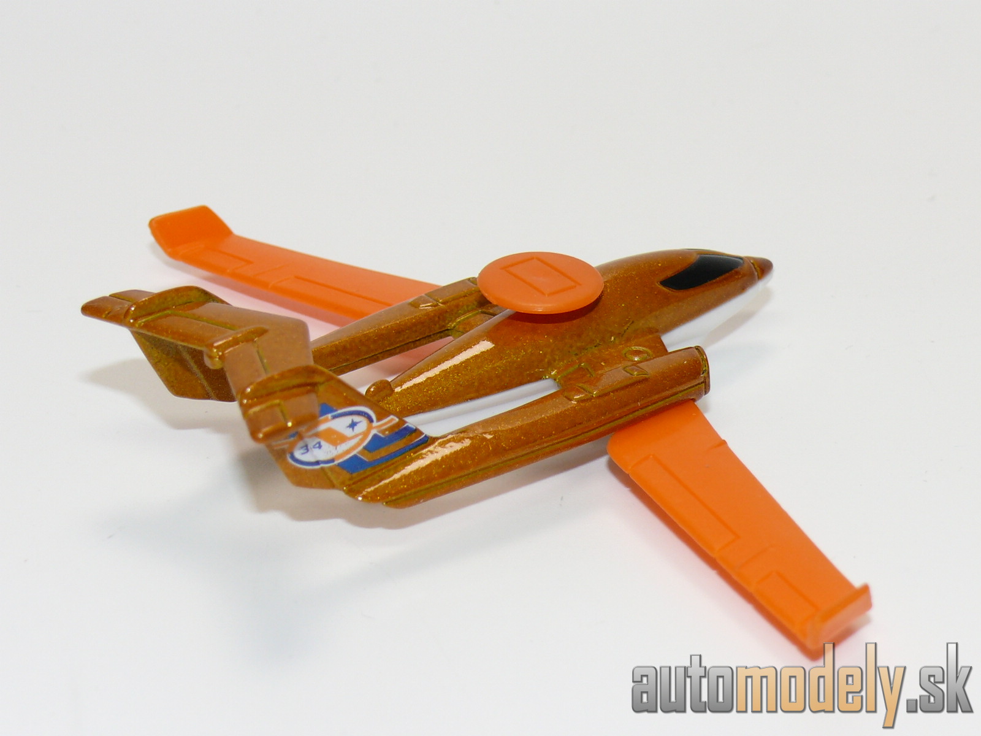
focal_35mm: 102
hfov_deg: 19.3
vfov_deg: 14.5
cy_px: 368
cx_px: 490
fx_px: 2891
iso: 100
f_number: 4
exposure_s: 1/30
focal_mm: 13.3
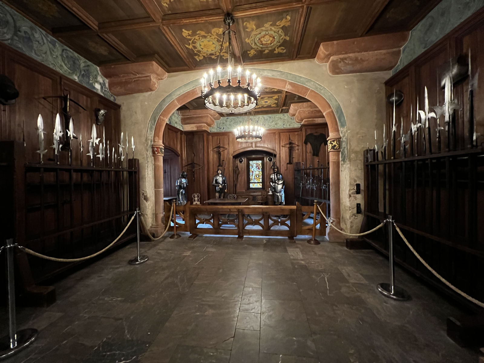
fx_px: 182
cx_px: 242
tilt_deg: -1.7
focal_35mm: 13
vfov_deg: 89.9
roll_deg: +1.5
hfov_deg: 106.2
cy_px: 182
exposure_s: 1/33
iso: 1000
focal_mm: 1.57
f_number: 1.8
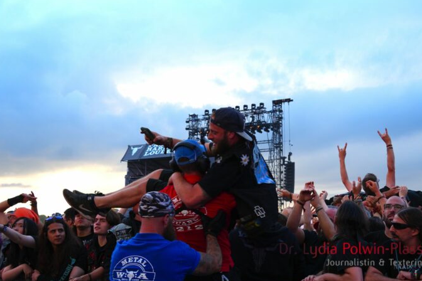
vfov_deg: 28.1
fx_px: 563
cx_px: 227
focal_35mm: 48
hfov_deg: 41.1
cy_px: 154
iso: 100
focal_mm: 28
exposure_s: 1/100
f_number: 5
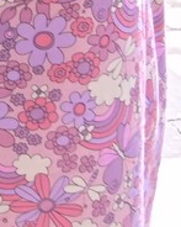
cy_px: -599
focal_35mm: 308
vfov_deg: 5.6
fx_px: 2066
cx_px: -973
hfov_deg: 4.0
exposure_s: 1/250
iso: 250
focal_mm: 29.5
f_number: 8
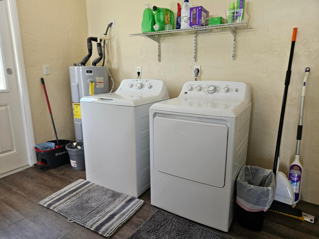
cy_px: 120
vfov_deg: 58.9
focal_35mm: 23
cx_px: 160
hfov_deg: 73.9
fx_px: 212
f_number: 1.8
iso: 125
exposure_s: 1/120
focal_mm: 5.4
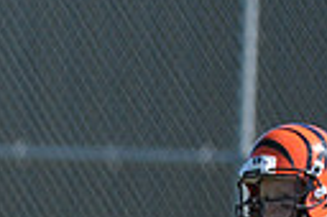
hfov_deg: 1.1
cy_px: 438
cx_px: -332
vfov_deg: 0.7
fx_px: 17200
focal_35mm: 1896
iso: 640
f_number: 4
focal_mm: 280
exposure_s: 1/2500
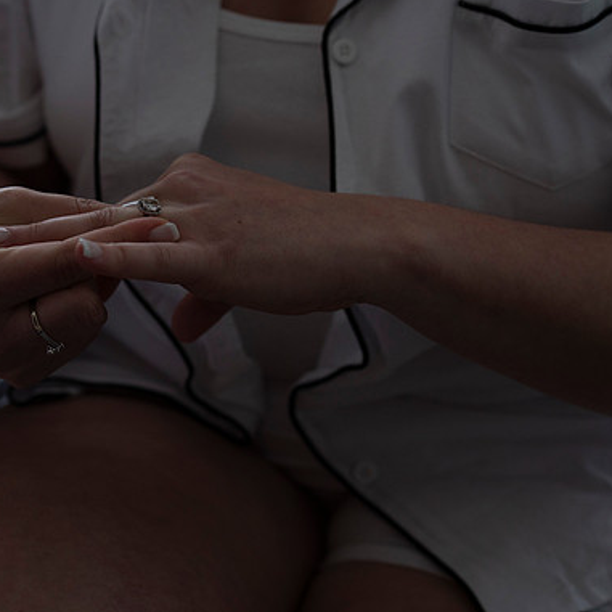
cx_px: 161
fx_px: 2200
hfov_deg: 15.8
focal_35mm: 110
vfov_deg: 15.8
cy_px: 304
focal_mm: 85
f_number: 4
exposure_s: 1/1000
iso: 1250
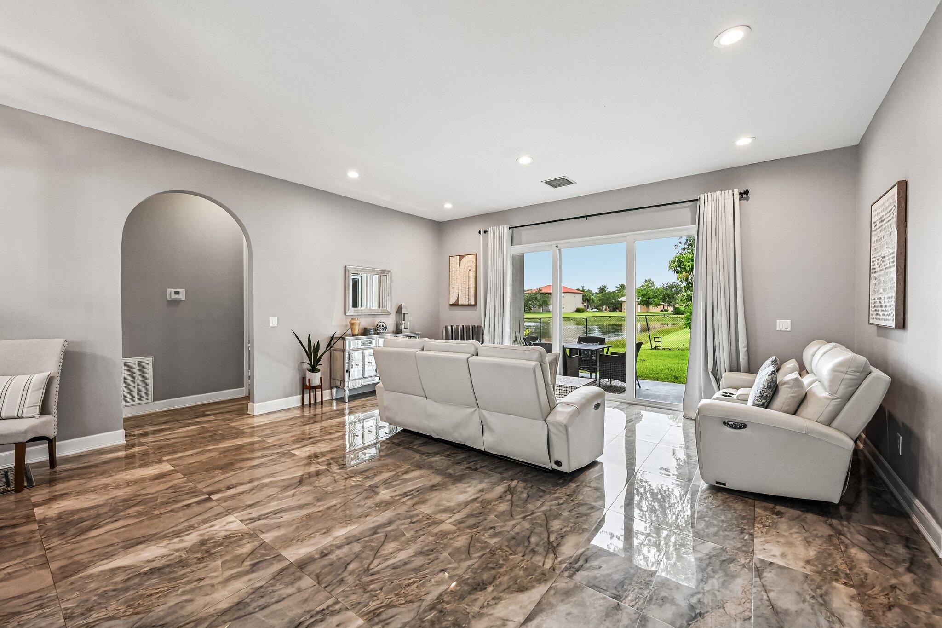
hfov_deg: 104.3
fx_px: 366
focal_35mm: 14
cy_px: 314
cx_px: 471
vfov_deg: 81.2
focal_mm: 14
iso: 3200
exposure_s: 1/200
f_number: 8
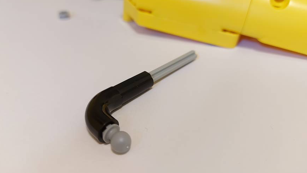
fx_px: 220
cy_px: 65
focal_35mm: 27
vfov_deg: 42.6
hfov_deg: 69.9
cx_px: 151
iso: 200
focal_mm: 5.23
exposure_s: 1/33
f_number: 1.8
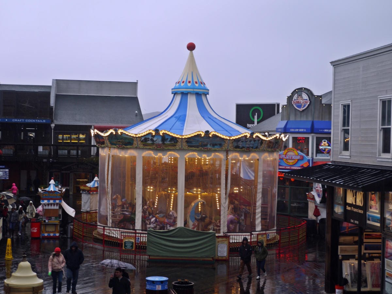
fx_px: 725
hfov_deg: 30.3
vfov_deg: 22.9
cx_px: 196
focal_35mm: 64
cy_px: 147
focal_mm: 32
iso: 160
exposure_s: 1/80
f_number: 5.5
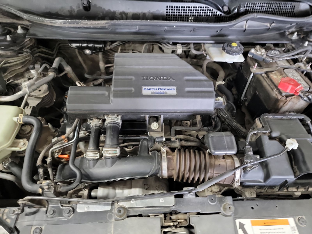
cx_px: 156
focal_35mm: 24
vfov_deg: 56.8
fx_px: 216
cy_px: 117
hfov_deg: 71.6
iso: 987
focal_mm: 6.7
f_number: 1.8
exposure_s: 1/14
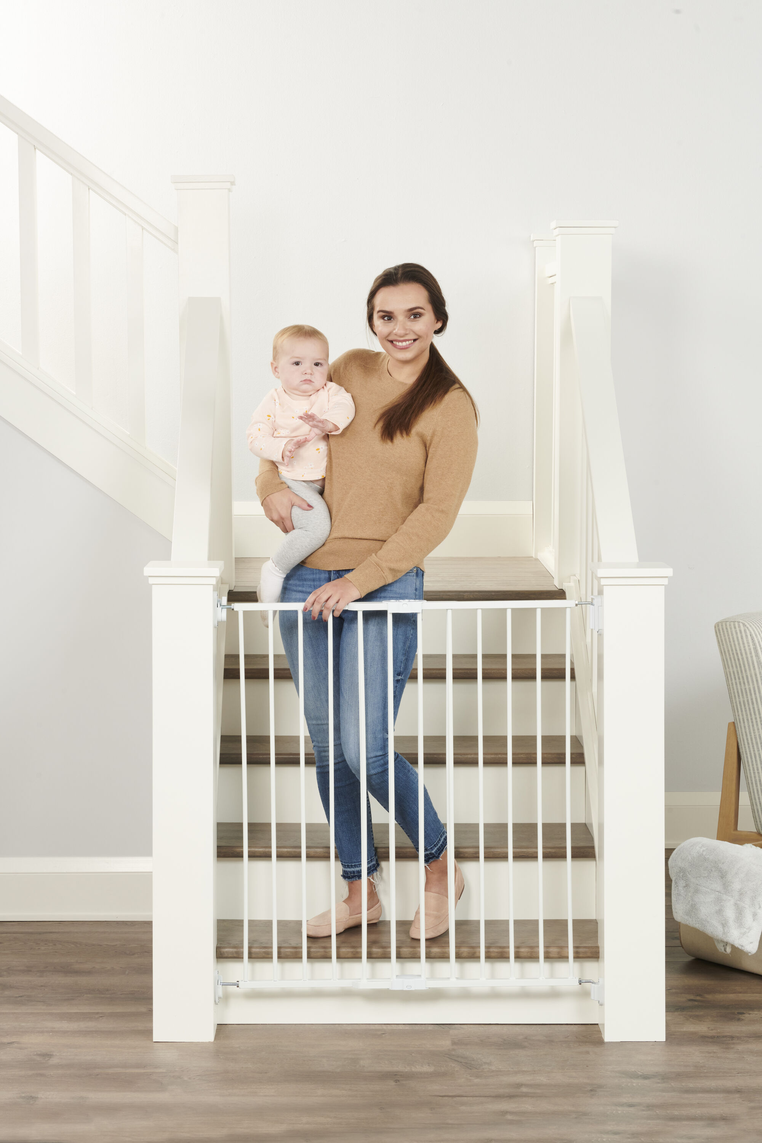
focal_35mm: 75
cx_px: 381
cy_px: 572
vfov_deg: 27.0
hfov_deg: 18.2
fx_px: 2381
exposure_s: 1/80
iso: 400
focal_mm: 75
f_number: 14
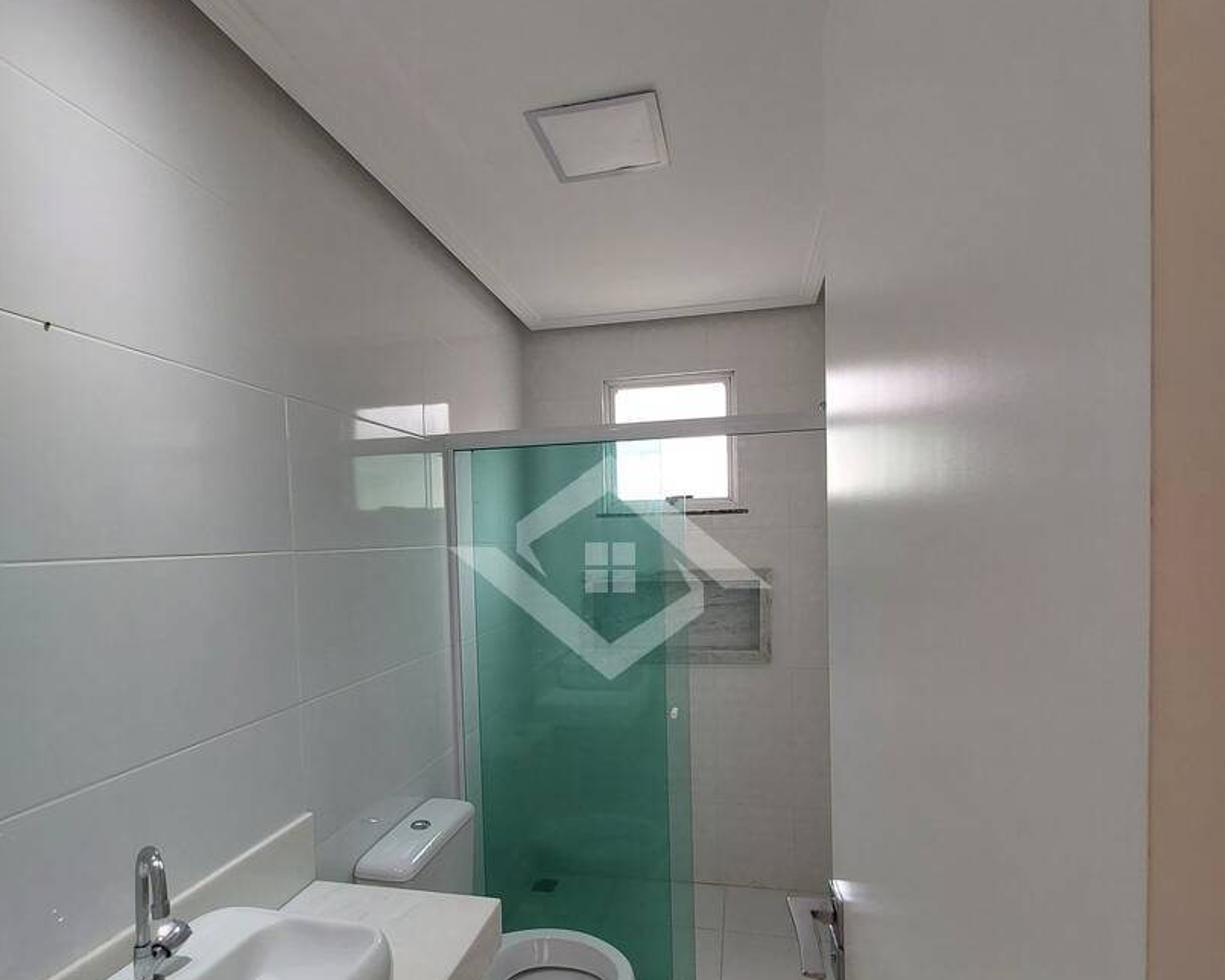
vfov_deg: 76.4
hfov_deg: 89.6
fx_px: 616
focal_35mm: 17
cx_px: 611
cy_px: 568
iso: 100
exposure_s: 1/60
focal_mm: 1.42
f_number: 2.2
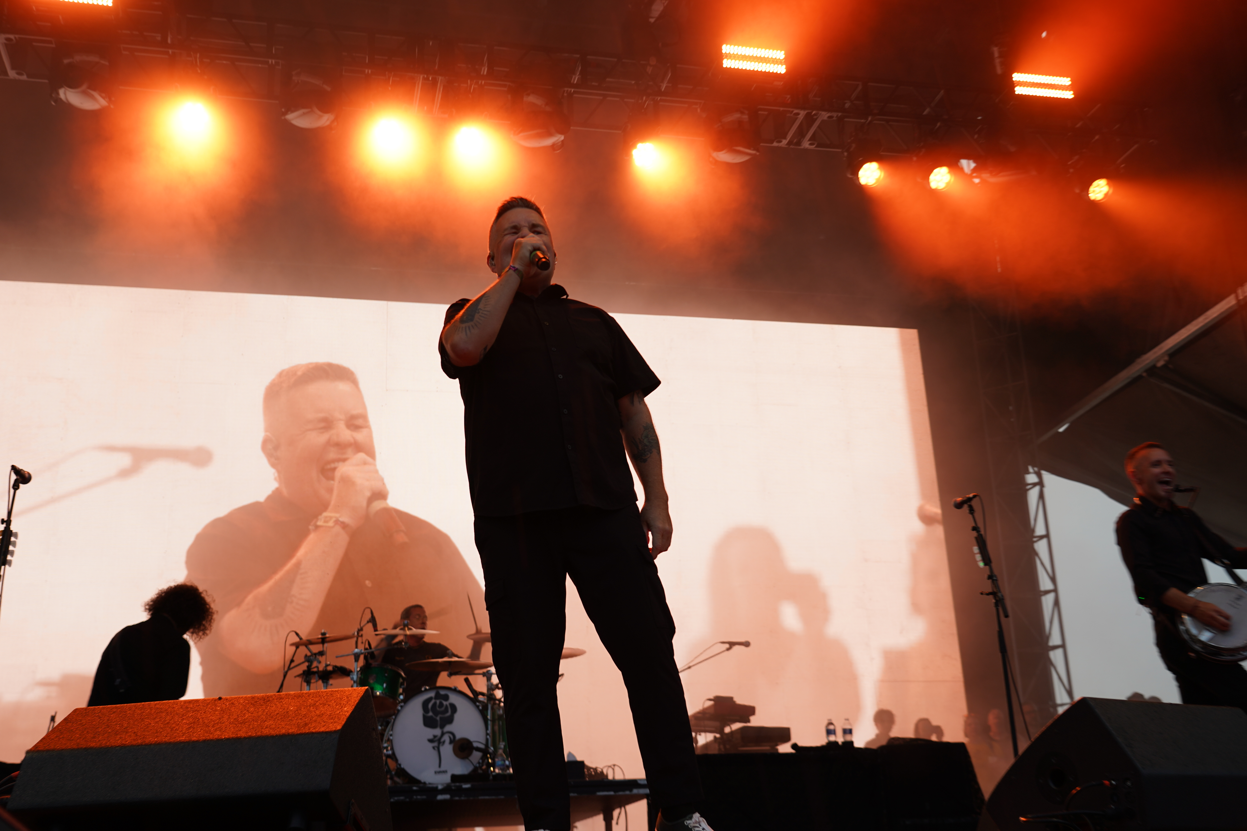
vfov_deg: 35.9
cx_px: 624
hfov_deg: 51.9
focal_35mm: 37
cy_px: 416
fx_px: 1282
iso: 160
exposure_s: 1/60
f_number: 4
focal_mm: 37
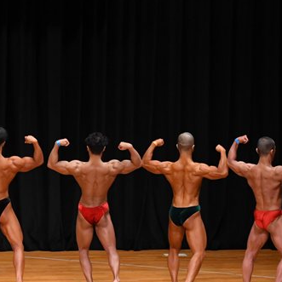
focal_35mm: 245
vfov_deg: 7.1
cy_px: 167
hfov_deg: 7.1
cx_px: 123
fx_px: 2258
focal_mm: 82
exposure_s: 1/400
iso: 3200
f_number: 5.6
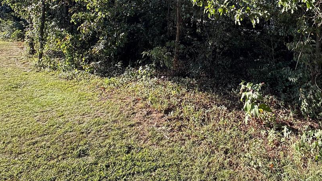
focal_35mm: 27
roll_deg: -2.4
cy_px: 9
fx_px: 231
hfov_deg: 67.6
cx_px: 219
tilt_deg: +1.9
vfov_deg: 39.0
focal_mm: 2.22
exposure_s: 1/168
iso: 50
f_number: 2.2
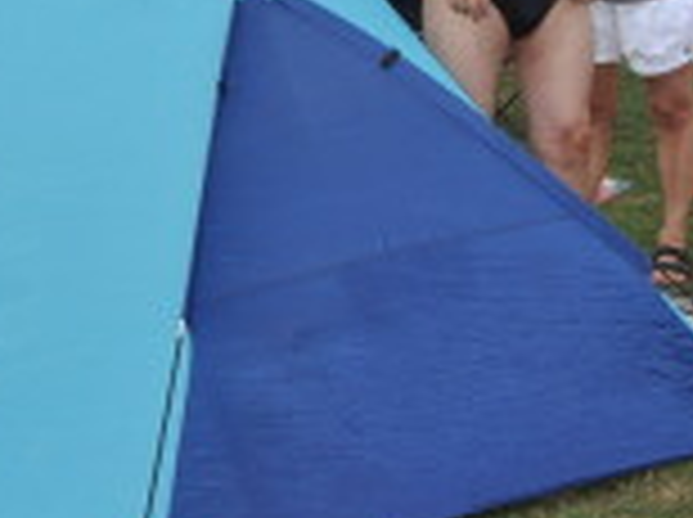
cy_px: -68
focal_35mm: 94
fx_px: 1889
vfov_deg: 15.2
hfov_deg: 20.3
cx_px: 652
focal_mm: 21
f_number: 10
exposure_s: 1/200
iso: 200
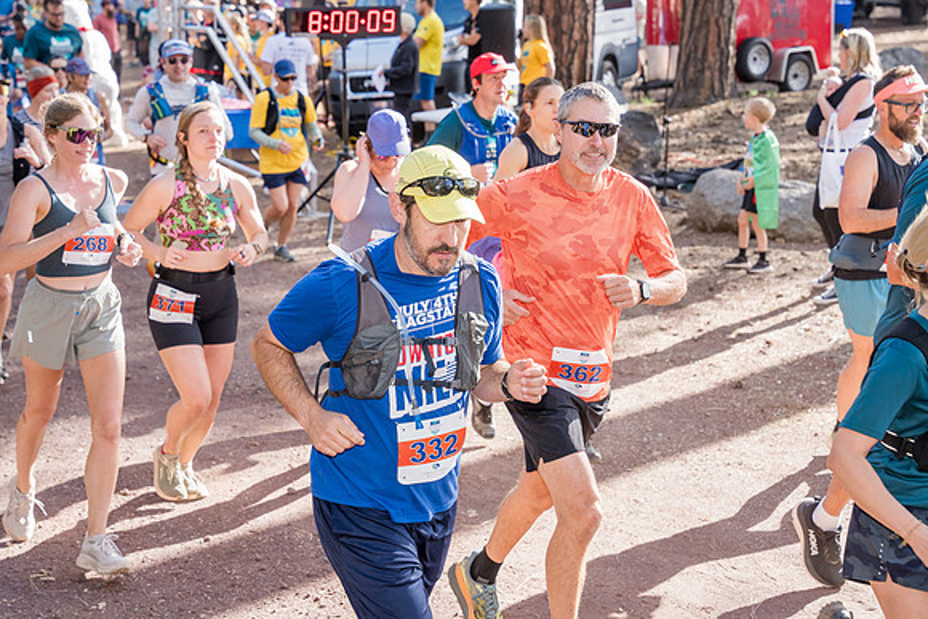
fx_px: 1805
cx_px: 464
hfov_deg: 28.8
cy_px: 310
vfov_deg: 19.5
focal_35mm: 70
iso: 800
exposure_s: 1/500
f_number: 5
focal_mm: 70
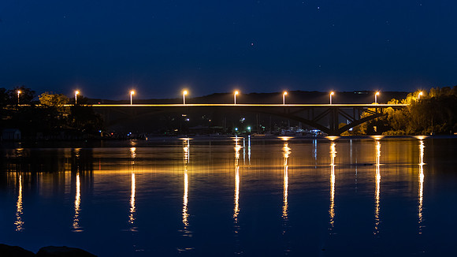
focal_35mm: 100
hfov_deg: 21.3
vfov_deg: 12.1
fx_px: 1217
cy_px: 122
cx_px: 210
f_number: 4.5
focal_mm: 55
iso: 800
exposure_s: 4
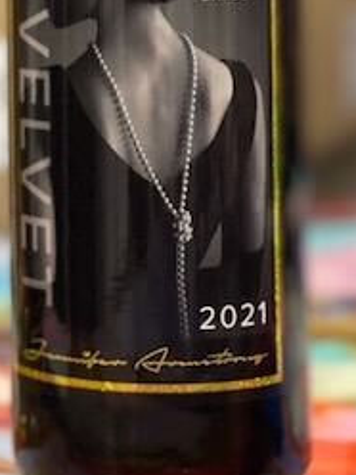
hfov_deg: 8.9
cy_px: -94
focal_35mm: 165
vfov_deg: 11.7
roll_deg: -1.9
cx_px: -21
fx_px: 2263
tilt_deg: -1.5
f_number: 2.2
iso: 400
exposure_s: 1/40
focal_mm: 7.5
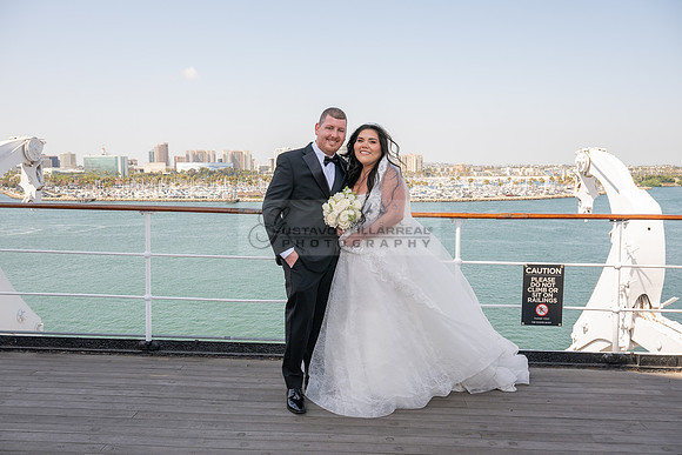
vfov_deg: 43.0
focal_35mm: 30
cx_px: 341
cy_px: 228
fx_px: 578
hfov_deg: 61.1
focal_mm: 30.5
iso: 200
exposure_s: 1/200
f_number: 9
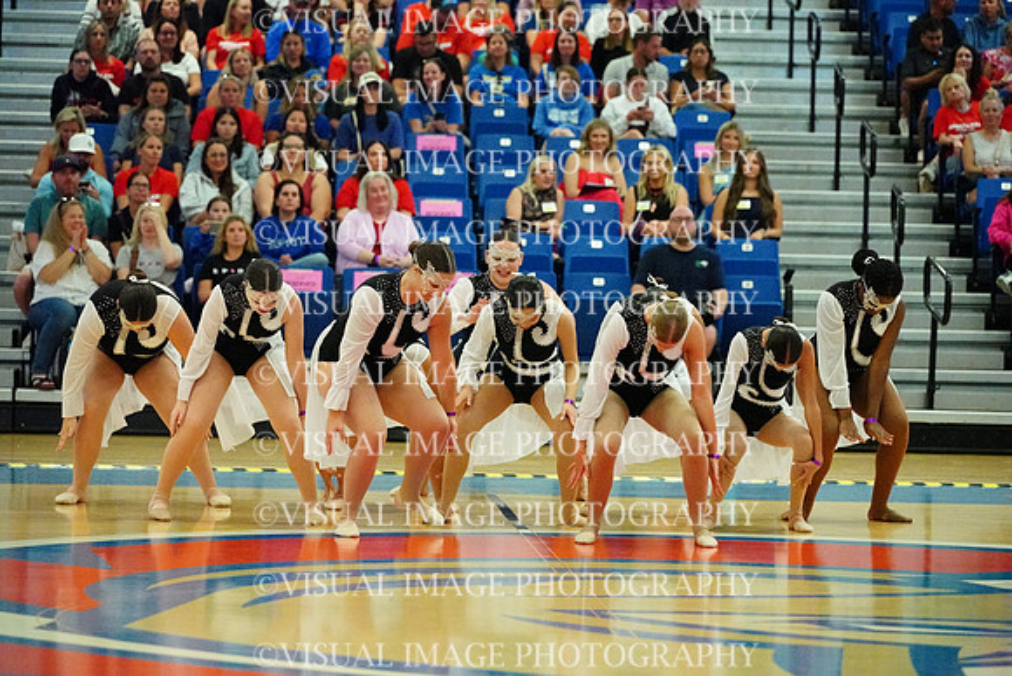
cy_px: 338
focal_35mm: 150
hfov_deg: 13.7
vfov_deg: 9.2
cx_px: 506
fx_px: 4217
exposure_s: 1/1000
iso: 25600
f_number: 4
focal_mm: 150
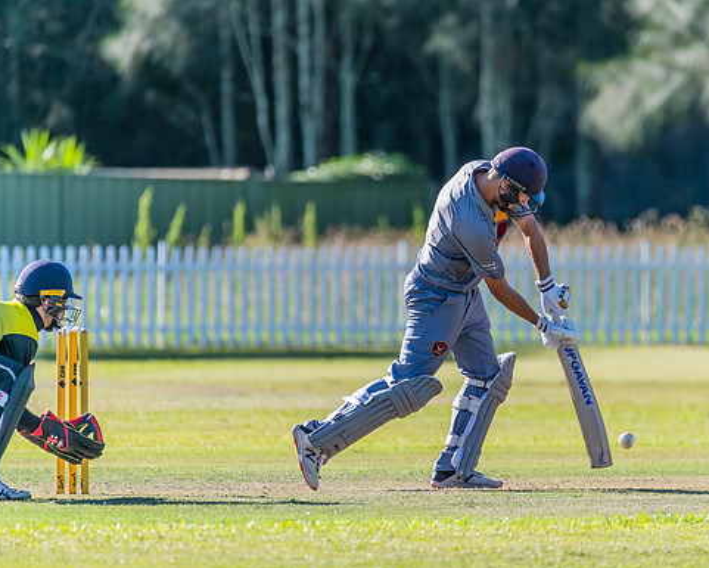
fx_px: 14587
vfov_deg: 2.2
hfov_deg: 2.8
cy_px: 284
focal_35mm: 695
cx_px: 419
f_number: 6.3
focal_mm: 600
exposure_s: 1/3200
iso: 1600
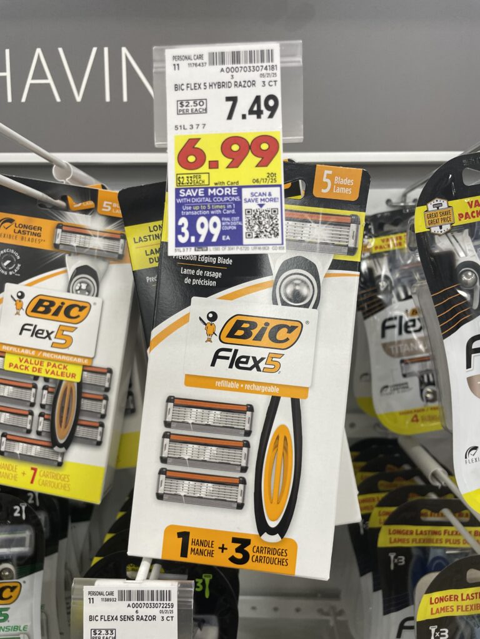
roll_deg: -0.1
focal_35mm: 26
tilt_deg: -11.3
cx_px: 240
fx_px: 481
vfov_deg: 67.3
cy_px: 320
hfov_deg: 53.1
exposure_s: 1/120
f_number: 1.6
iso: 100
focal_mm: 4.2
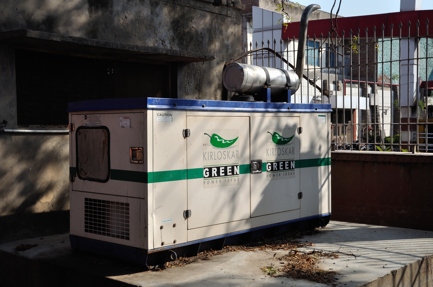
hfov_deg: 41.2
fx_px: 577
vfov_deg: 28.0
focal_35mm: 48
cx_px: 216
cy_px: 144
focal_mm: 32
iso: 400
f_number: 6.3
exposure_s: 1/1600
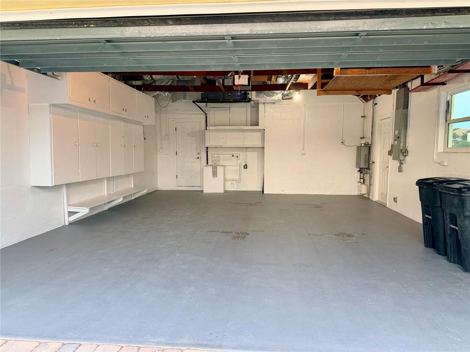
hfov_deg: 71.6
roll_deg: +0.5
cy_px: 176
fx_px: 326
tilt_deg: -5.1
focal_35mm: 24
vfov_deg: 56.8
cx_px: 235
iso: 200
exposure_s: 1/69
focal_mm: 6.76
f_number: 1.78
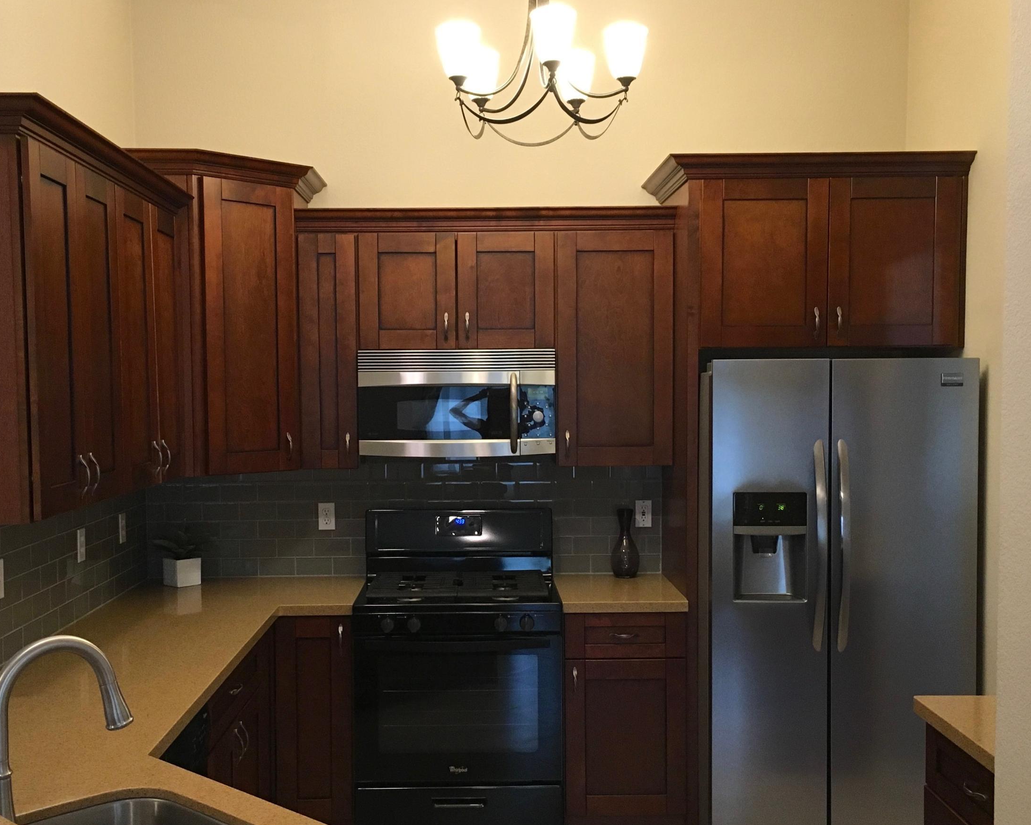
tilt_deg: -4.4
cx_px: 493
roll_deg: +0.7
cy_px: 462
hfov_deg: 46.8
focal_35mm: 39
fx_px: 1190
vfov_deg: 38.2
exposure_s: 1/30
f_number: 2.2
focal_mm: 4.15
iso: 125
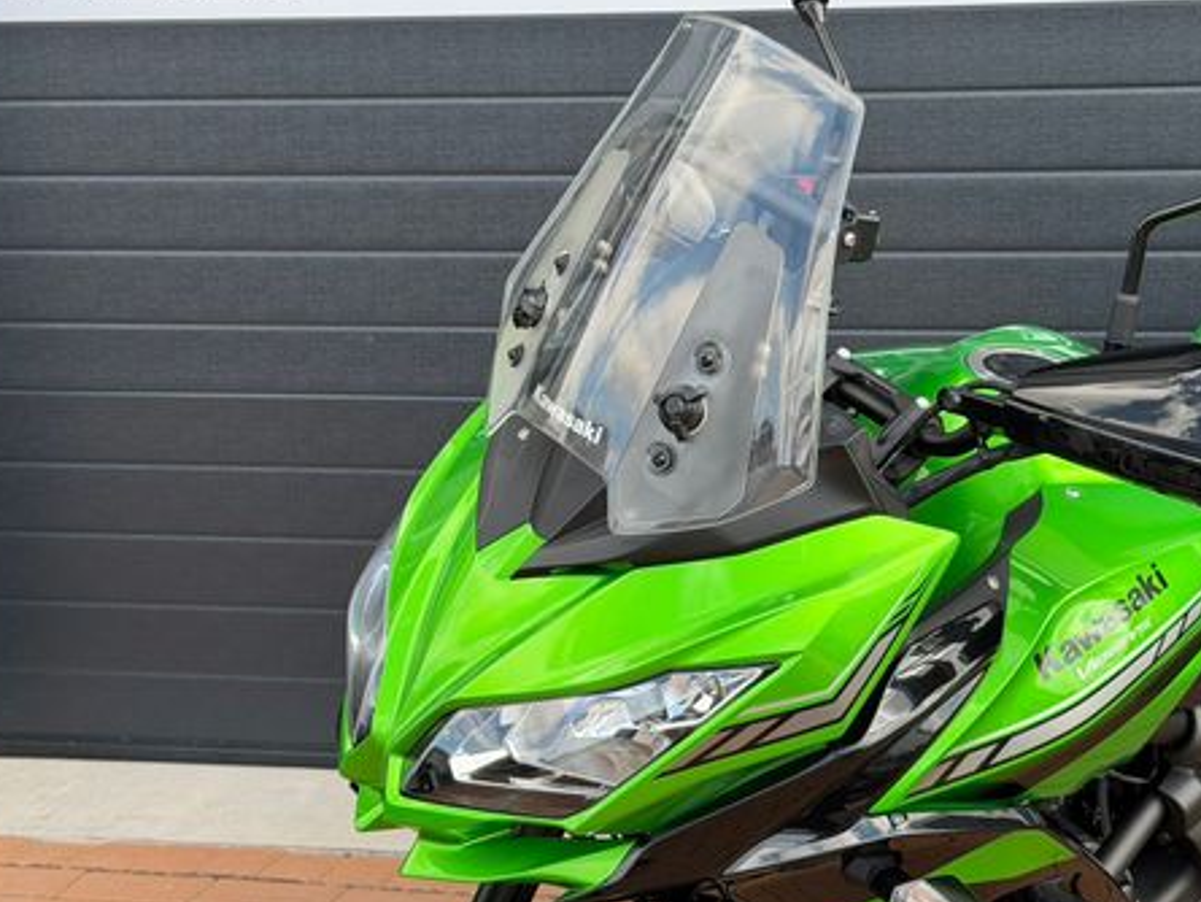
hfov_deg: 27.9
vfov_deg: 21.3
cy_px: 459
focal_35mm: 69
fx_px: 2395
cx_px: 823
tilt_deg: -11.7
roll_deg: +2.5
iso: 80
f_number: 1.78
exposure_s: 1/706
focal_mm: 6.76
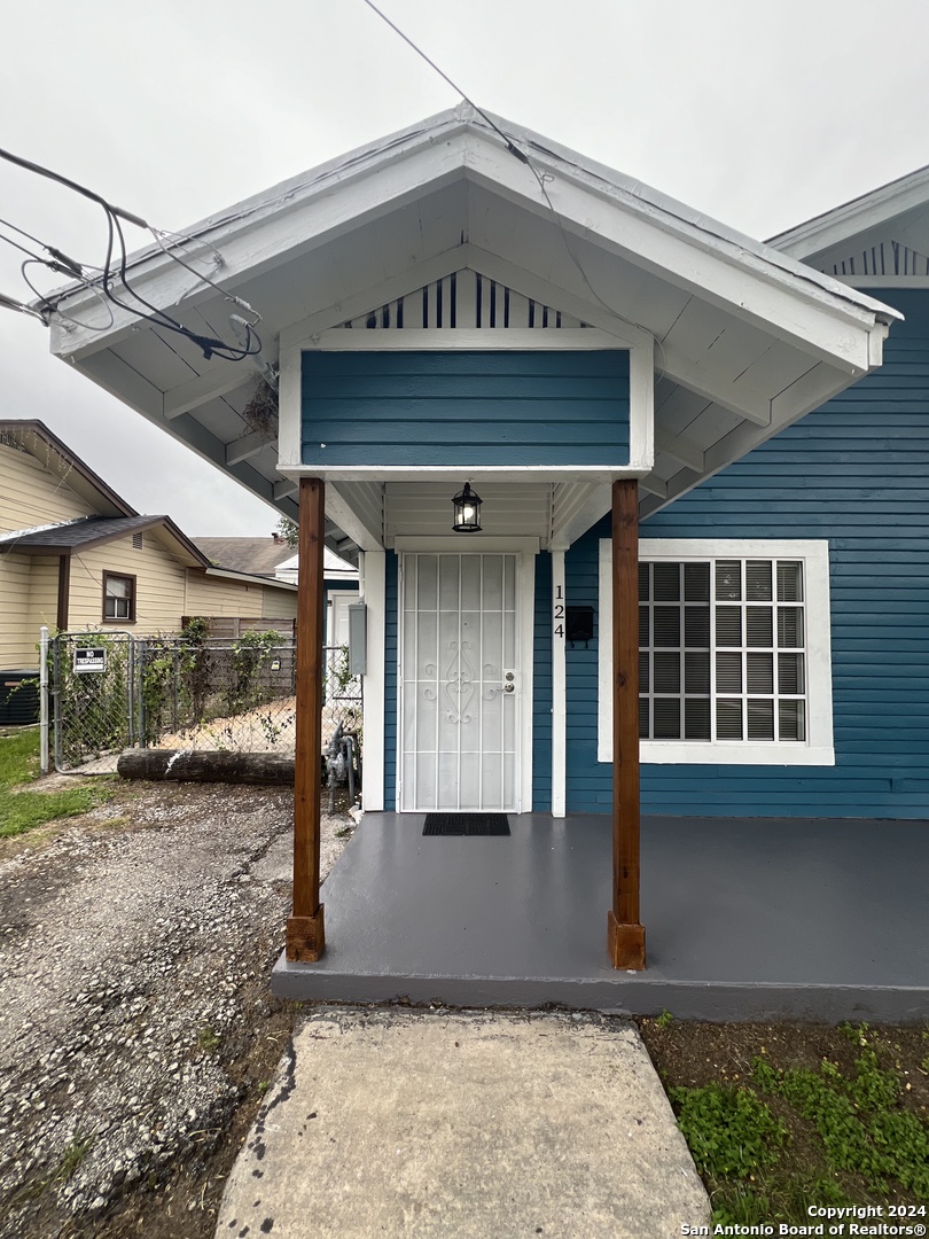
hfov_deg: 89.9
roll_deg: -0.9
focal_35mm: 13
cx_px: 464
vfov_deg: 106.2
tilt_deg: +1.9
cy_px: 620
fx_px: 465
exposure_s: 1/201
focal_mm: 1.57
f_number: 1.8
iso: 32
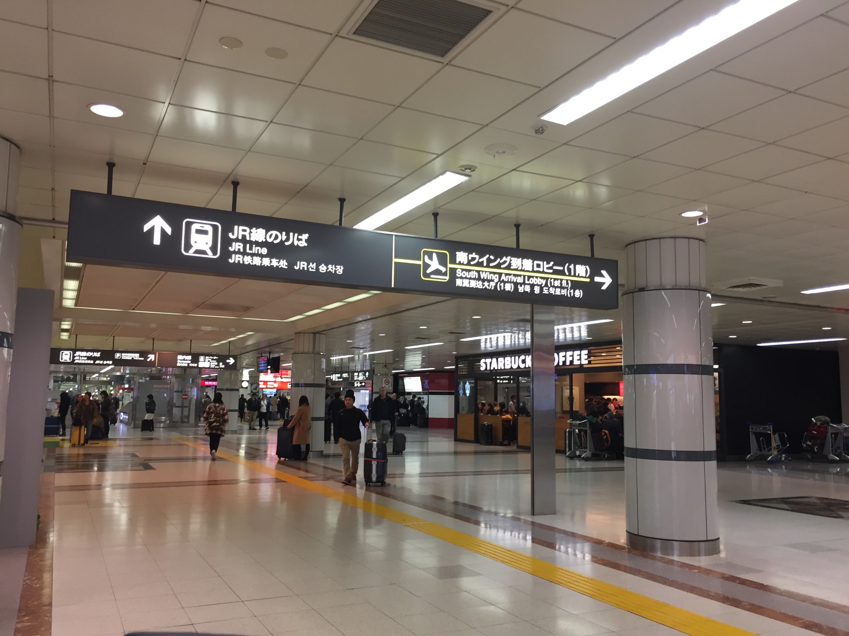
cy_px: 318
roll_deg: -2.0
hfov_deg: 61.7
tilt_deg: +7.1
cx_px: 424
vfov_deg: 48.2
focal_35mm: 29
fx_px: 711
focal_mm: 4.15
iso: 100
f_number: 2.2
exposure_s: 1/33
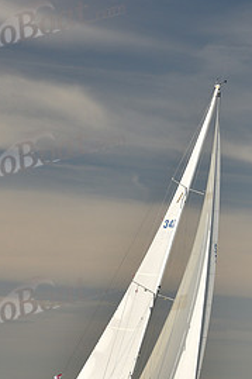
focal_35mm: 205
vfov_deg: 10.0
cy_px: 213
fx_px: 2155
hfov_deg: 6.7
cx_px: 199
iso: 250
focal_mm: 95
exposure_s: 1/640
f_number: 7.1
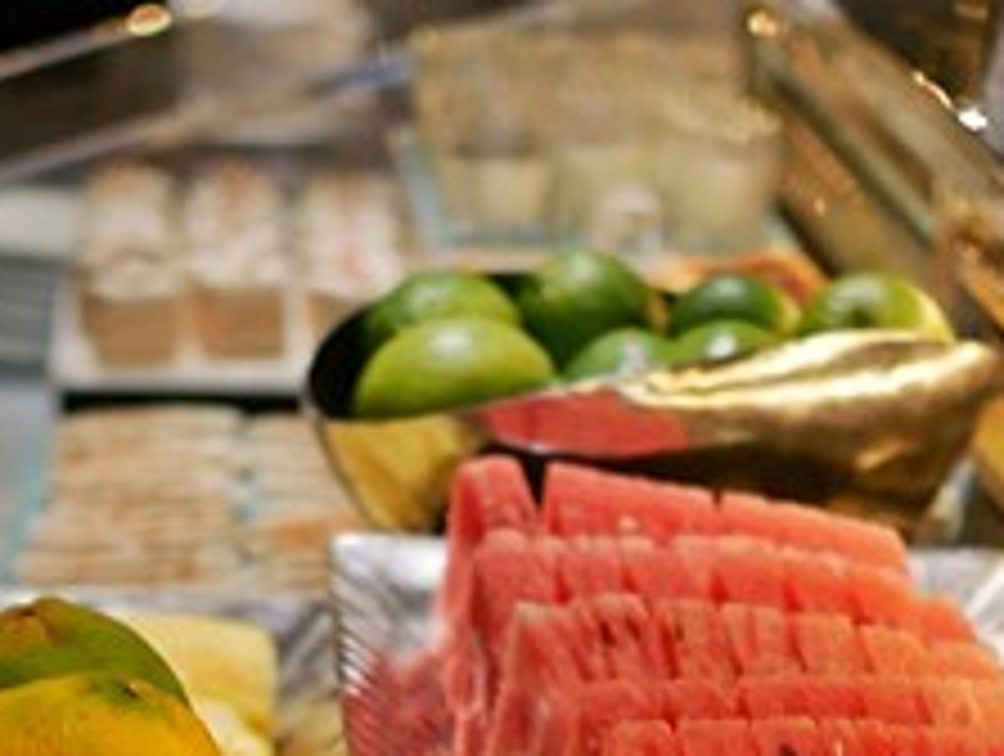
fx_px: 6507
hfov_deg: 8.8
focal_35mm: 224
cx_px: 563
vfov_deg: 6.5
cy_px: 1402
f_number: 1.8
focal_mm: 25
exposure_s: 1/60
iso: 250
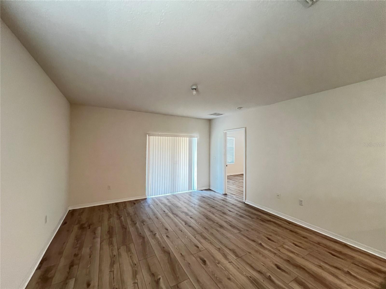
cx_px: 193
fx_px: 145
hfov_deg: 106.2
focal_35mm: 13
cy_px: 144
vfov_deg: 89.9
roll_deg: -0.6
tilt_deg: +1.4
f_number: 1.8
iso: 800
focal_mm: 1.57
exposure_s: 1/60
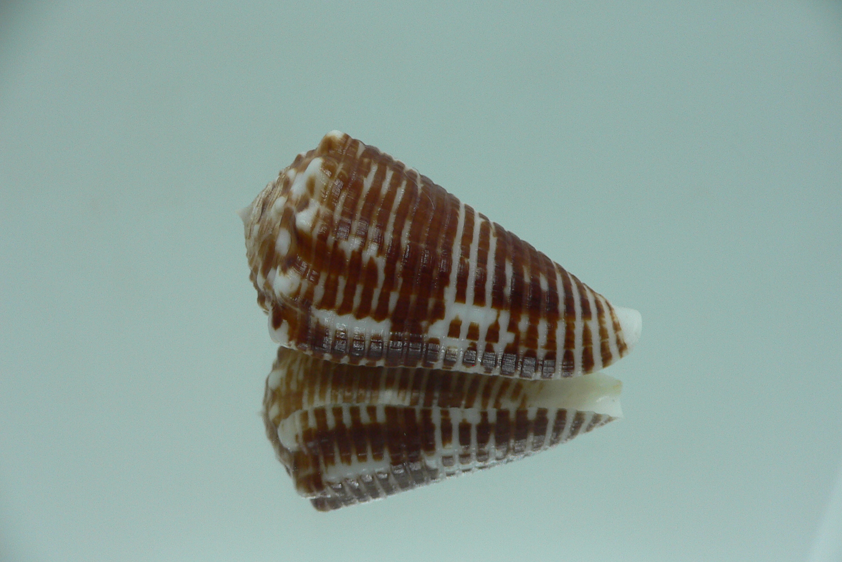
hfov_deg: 51.9
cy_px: 302
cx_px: 425
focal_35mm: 37
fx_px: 865
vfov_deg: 35.9
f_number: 2.8
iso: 80
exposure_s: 1/60
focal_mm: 4.6
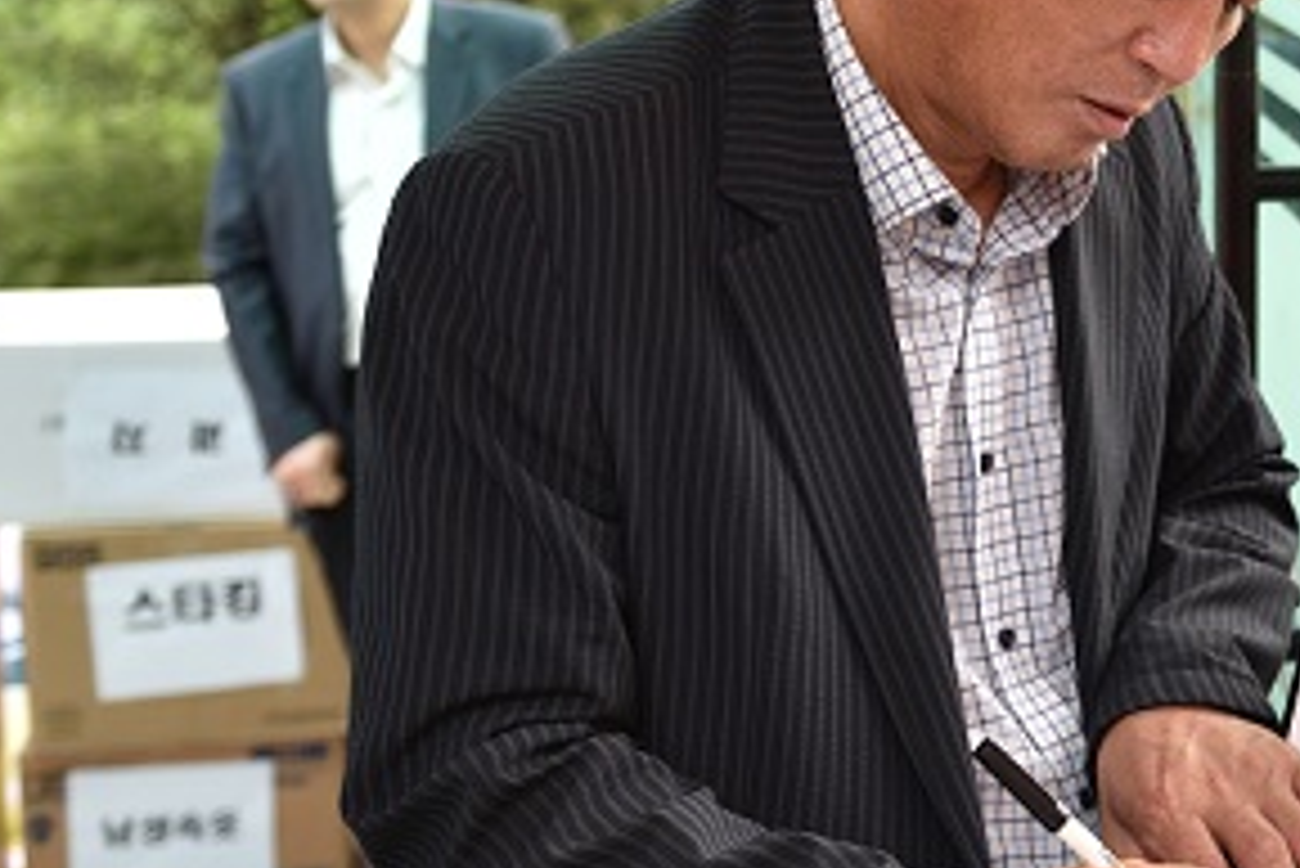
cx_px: 1451
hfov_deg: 23.7
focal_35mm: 80
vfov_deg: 17.0
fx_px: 2890
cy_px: 200
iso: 200
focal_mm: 32
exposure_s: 1/200
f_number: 3.5
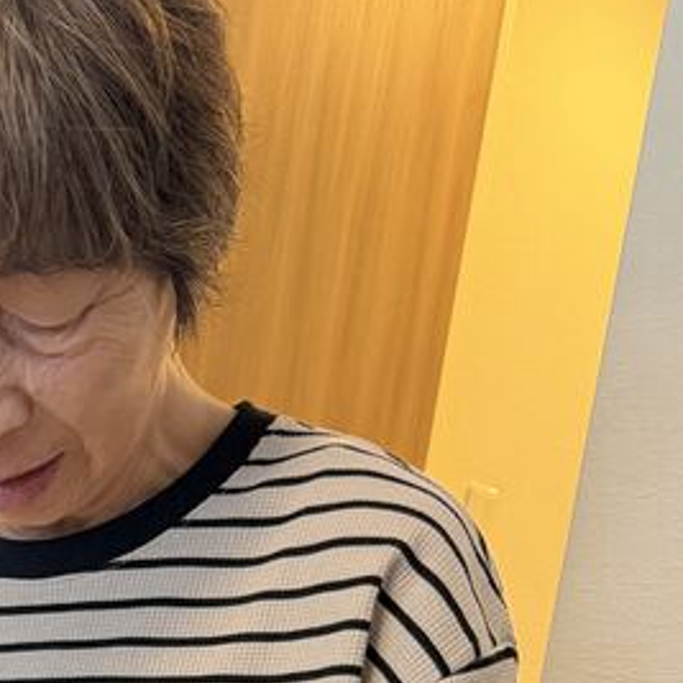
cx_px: -146
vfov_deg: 20.2
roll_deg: -9.1
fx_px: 1652
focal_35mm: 74
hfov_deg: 21.6
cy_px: 1017
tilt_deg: -6.8
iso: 320
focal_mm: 6.76
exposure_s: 1/50
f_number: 1.78
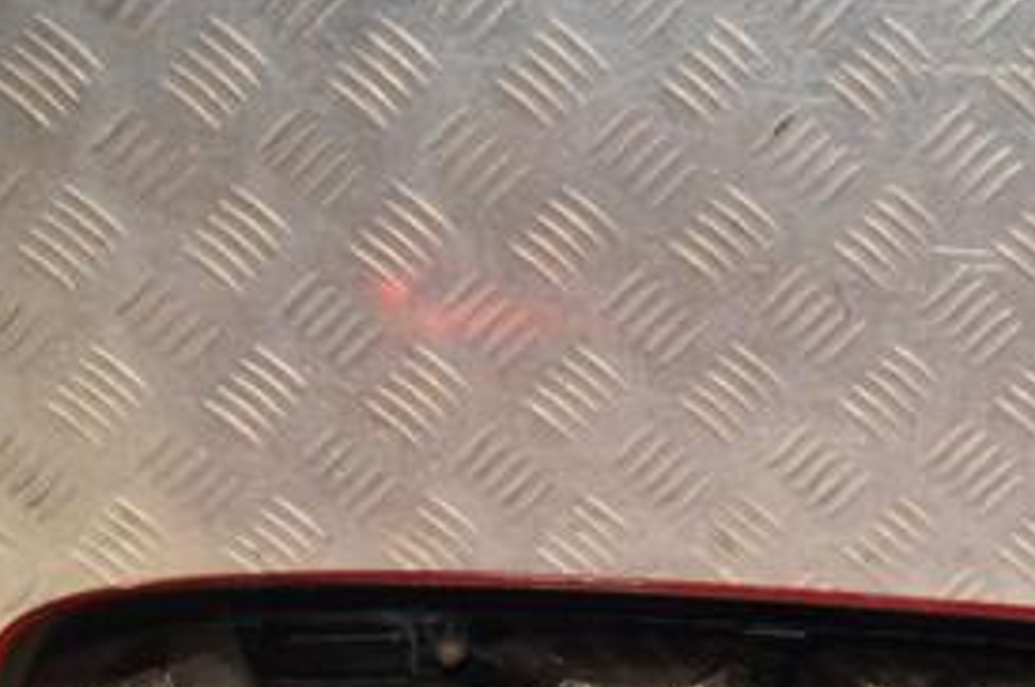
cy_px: 653
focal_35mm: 115
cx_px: 971
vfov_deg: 11.8
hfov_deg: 17.5
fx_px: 3305
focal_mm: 35
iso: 800
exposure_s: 1/200
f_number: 6.3
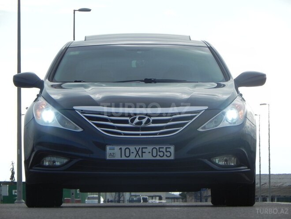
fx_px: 2446
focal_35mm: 291
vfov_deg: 5.1
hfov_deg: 6.8
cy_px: 110
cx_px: 146
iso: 160
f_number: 7.1
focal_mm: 51.8
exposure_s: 1/458
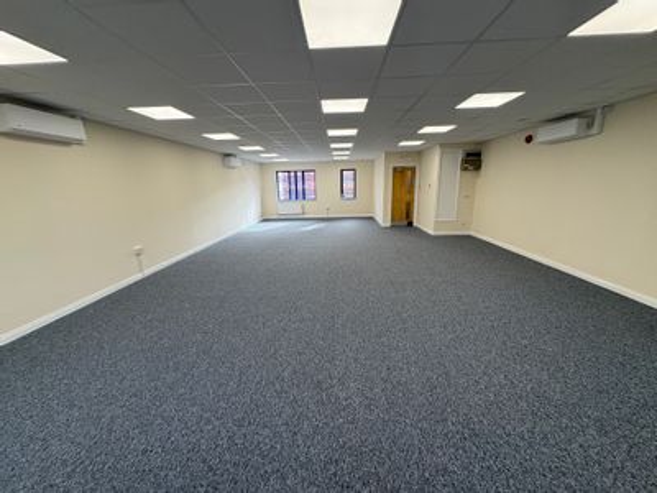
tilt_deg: -13.1
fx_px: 266
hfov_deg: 102.1
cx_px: 328
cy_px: 246
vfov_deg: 85.7
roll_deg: +1.9
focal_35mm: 14
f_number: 2.2
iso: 80
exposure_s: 1/113
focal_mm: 2.22
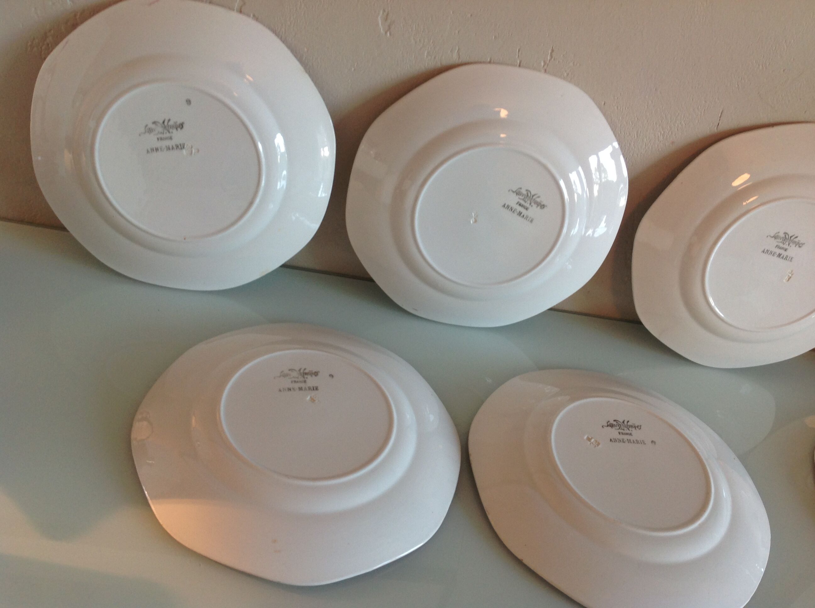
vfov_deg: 40.6
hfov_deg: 52.7
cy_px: 304
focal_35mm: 35
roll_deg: -15.4
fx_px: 823
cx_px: 408
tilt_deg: -39.1
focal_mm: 4.28
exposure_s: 1/17
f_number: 2.4
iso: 64
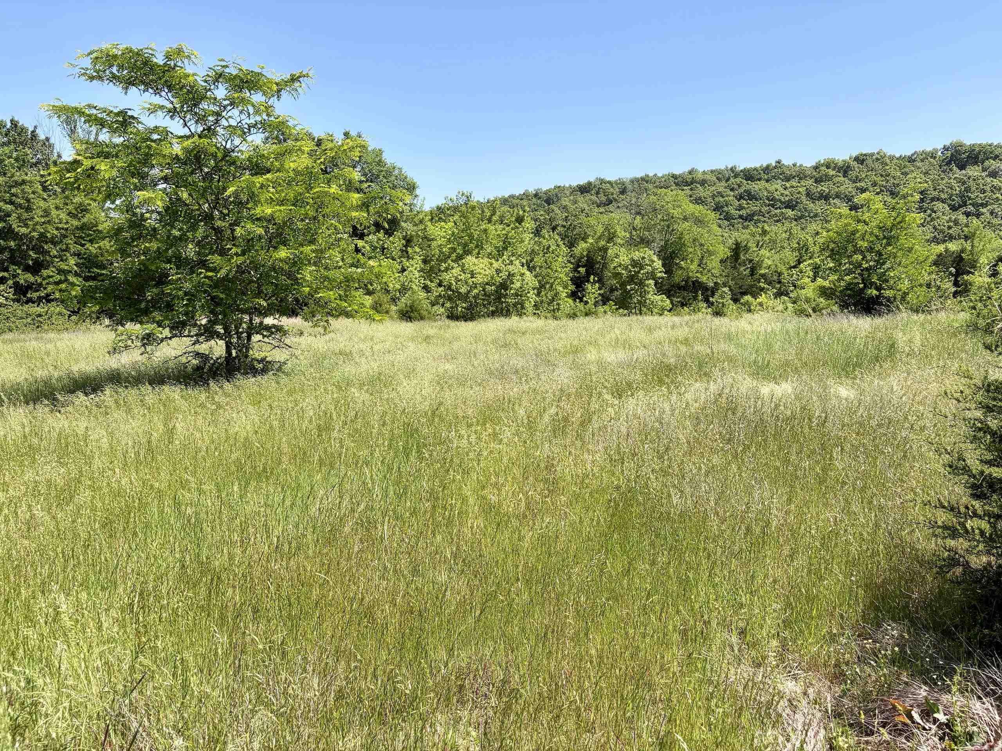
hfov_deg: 67.3
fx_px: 753
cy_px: 376
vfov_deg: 53.1
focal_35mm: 26
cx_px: 501
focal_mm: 5.96
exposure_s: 1/1901
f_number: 1.6
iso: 50
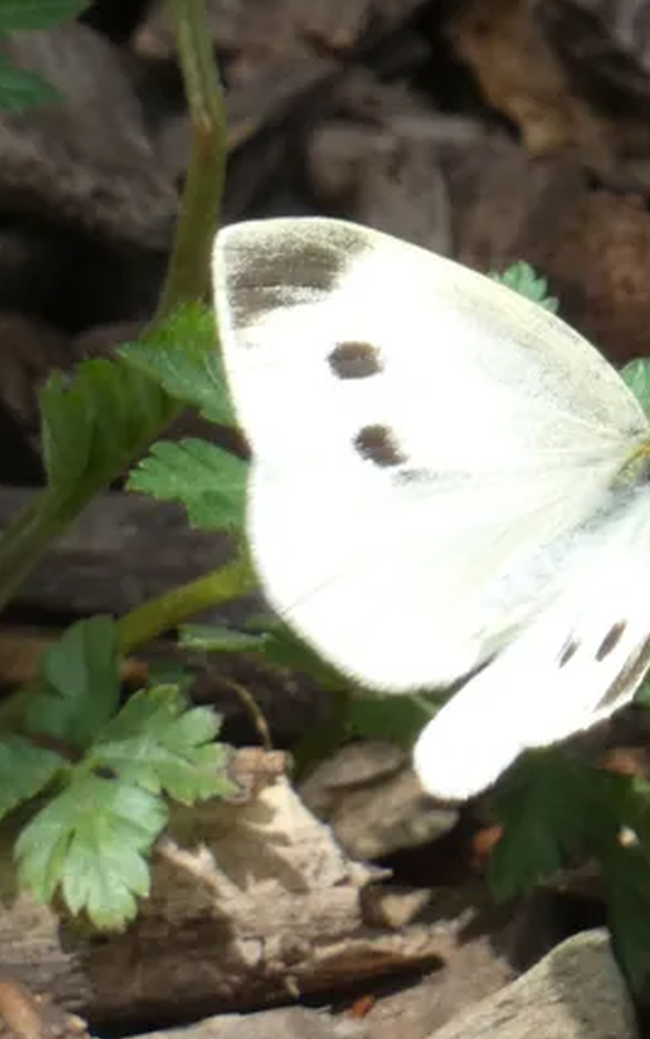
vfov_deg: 1.8
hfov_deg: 1.2
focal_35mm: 1139
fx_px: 32272
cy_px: 555
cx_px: 596
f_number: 5.6
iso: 80
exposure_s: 1/250
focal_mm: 128.4
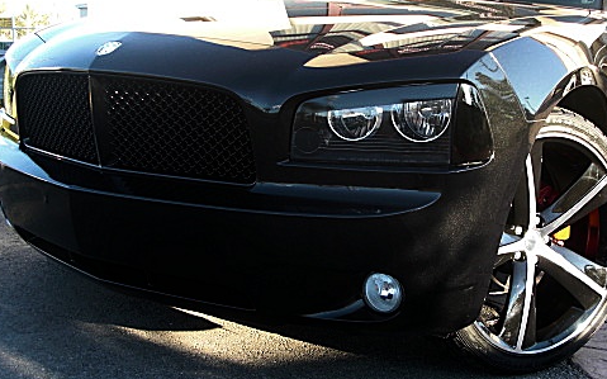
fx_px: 843
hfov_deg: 39.4
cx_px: 367
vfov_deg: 25.3
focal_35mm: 51
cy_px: 174
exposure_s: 1/100
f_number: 2.8
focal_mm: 6.3
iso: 50
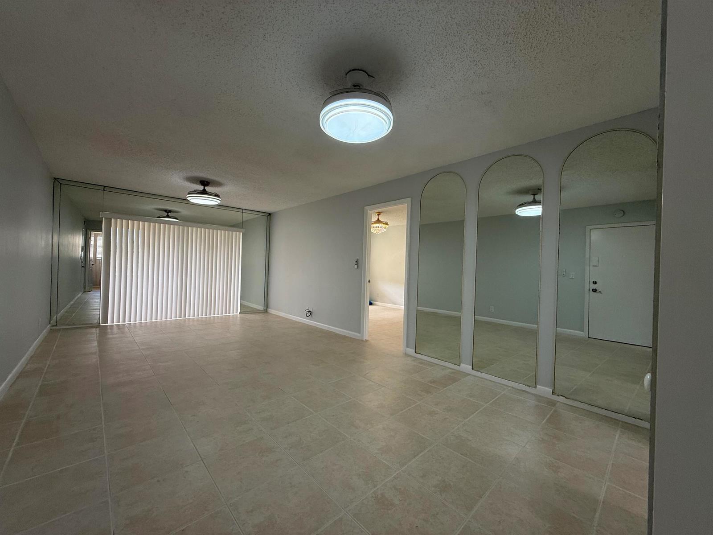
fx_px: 288
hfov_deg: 102.1
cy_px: 268
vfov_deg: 85.7
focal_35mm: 14
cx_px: 356
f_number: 2.2
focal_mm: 2.22
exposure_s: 1/99
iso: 125
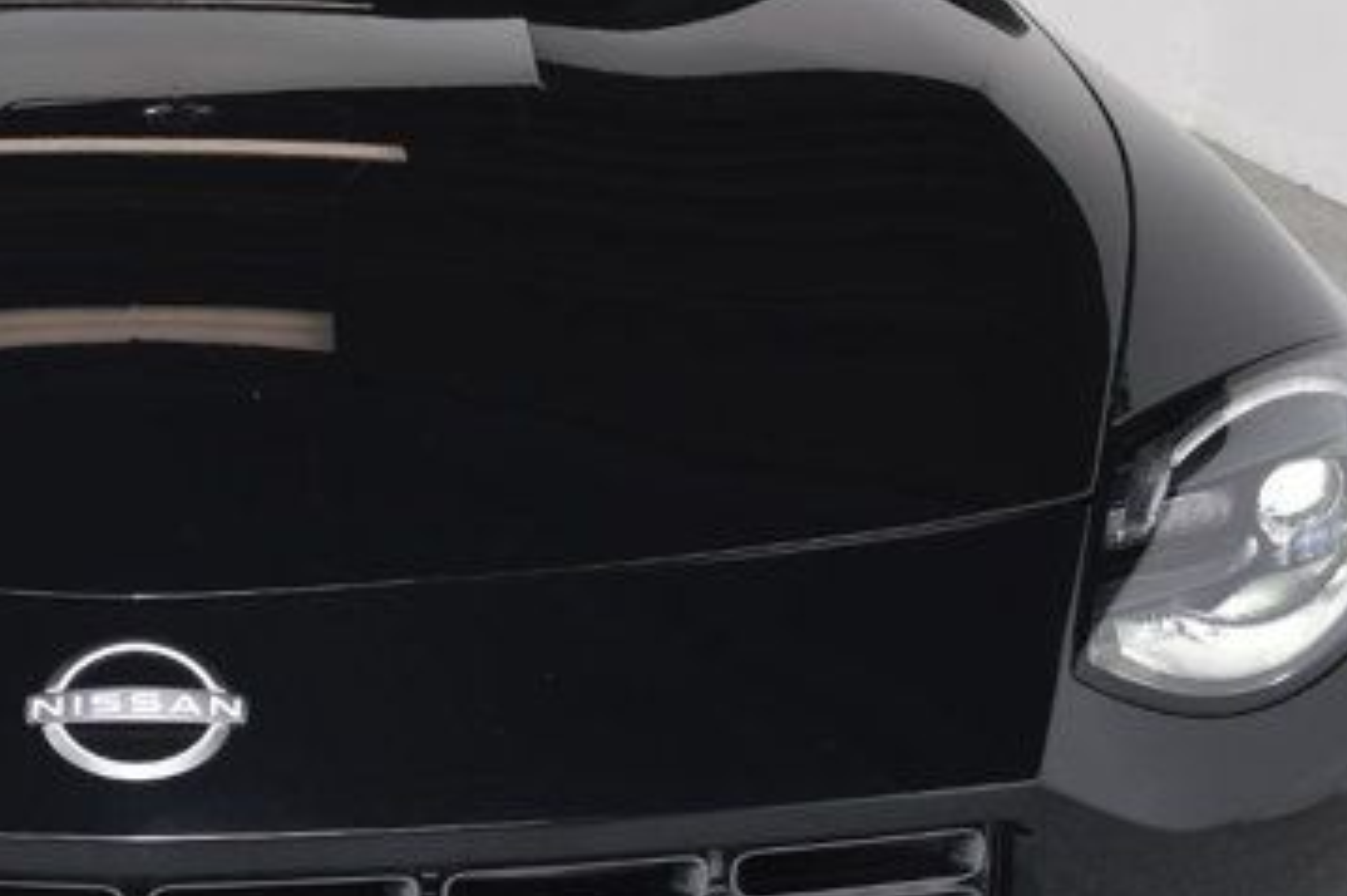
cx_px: 143
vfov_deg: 13.3
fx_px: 3850
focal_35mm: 103
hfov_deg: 19.5
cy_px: 392
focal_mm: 24
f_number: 7.1
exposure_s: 1/160
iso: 100
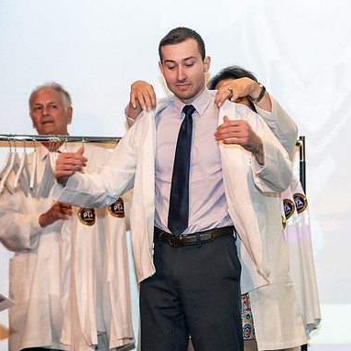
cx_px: 246
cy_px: 176
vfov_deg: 12.9
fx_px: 1549
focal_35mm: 135
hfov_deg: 12.9
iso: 3200
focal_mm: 105
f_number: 3.5
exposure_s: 1/200
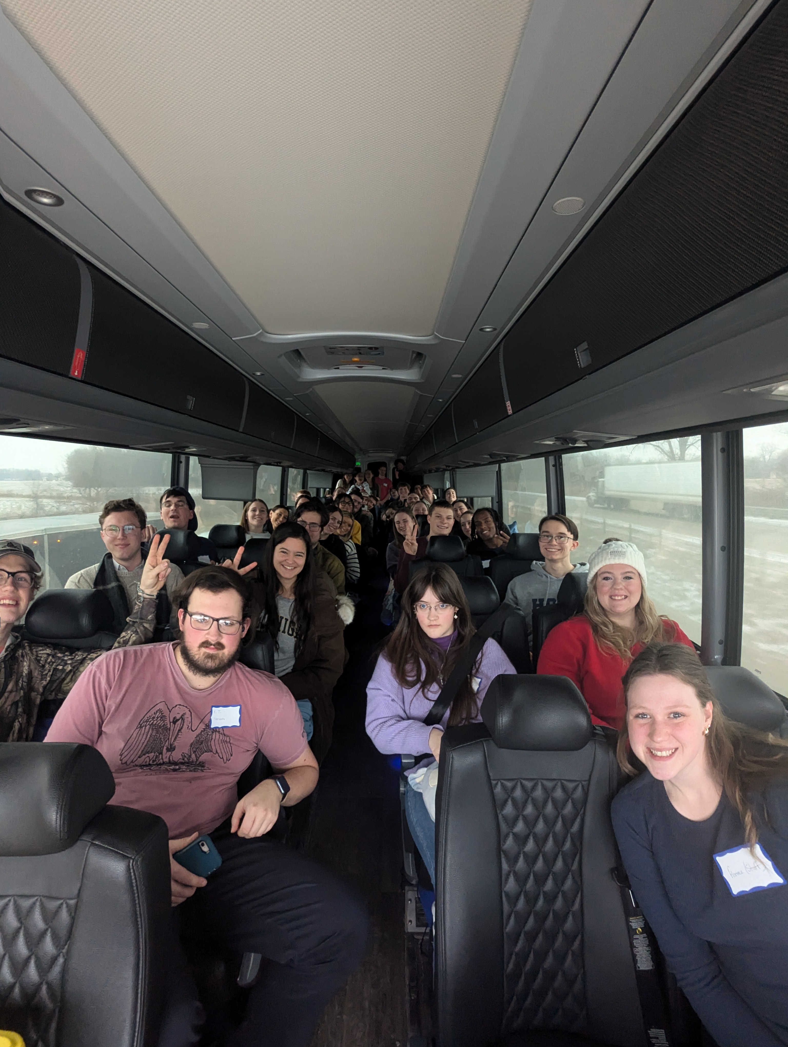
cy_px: 524
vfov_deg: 94.4
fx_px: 484
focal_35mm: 16
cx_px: 394
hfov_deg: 78.2
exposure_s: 1/113
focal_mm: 2.35
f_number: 2.2
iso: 540
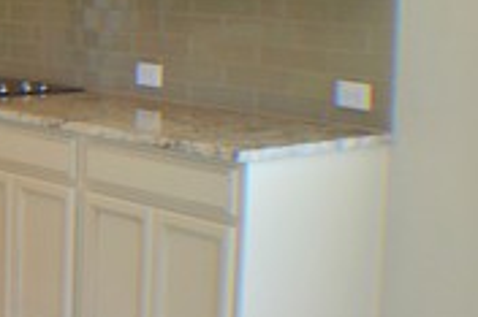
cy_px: 134
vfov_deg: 11.4
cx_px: -261
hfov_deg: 15.6
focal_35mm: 120
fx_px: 1592
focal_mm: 22
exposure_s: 1/125
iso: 400
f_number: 5.6
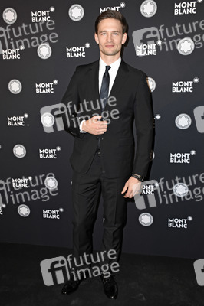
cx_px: 102
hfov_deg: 36.8
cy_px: 153
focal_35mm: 36
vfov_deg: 53.2
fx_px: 307
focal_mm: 24
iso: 500
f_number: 6.3
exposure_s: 1/160
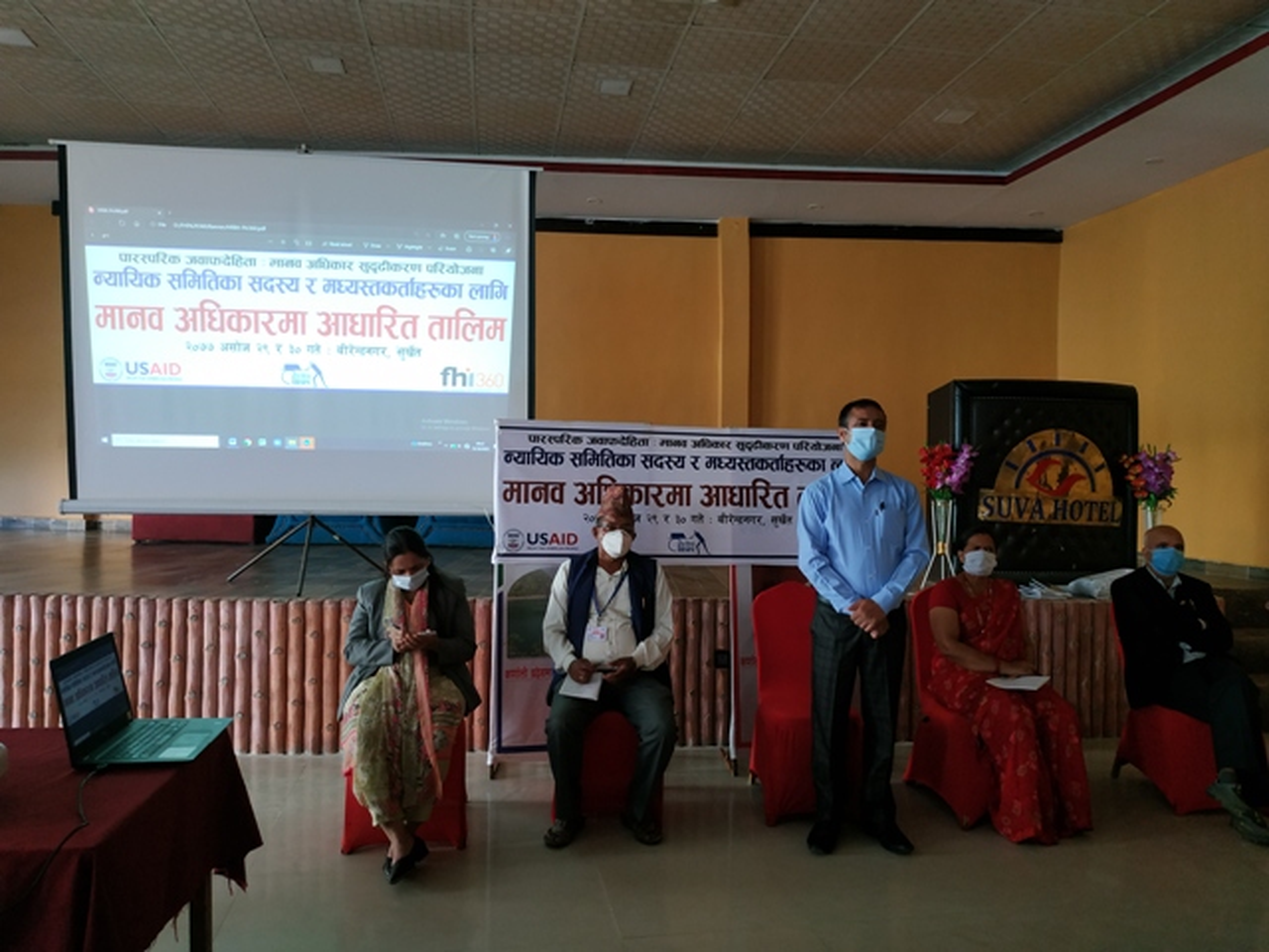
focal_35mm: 24
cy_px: 476
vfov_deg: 56.8
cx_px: 634
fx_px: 880
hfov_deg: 71.6
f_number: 1.9
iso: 320
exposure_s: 1/25
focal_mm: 3.94
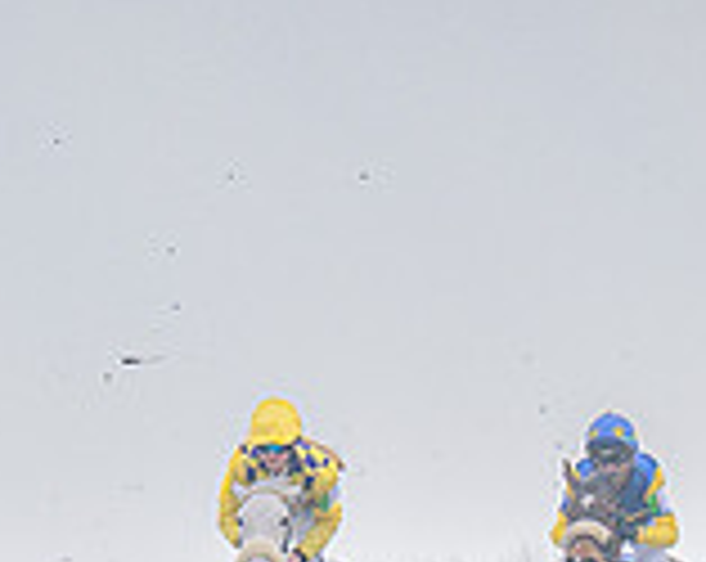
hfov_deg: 1.2
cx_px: -220
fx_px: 33745
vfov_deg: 1.0
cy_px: 766
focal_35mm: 1618
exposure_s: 1/1000
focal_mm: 200
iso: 320
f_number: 5
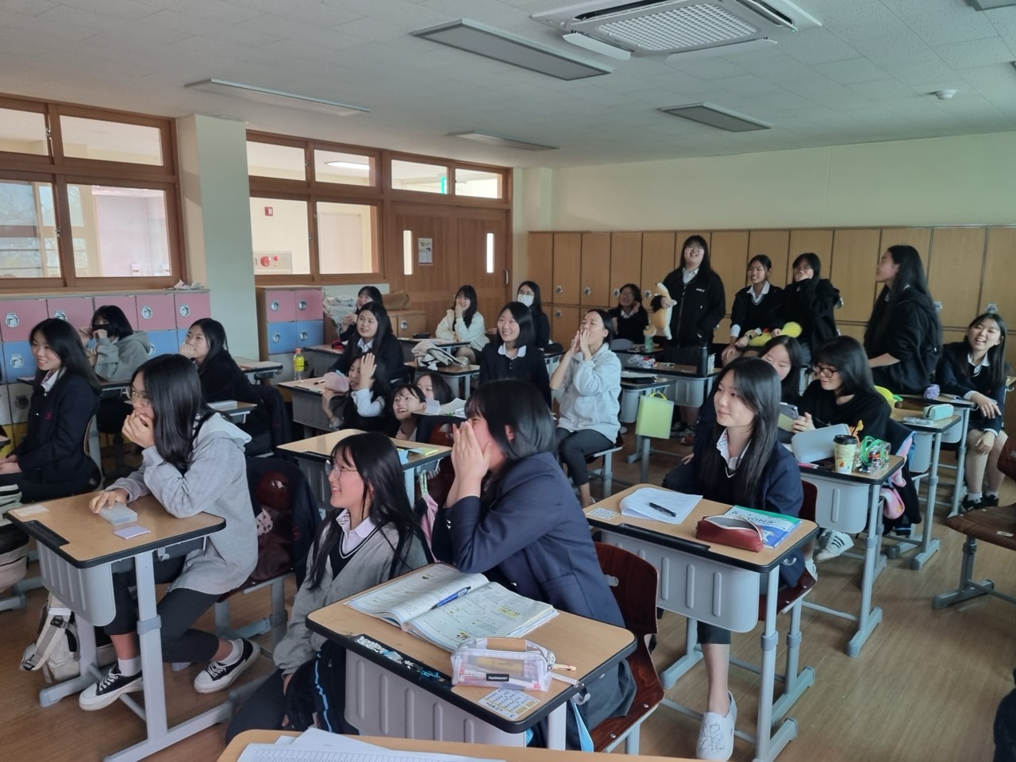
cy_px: 381
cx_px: 508
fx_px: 763
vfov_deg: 53.1
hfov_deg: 67.3
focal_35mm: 26
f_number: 1.8
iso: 250
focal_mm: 5.4
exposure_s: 1/40
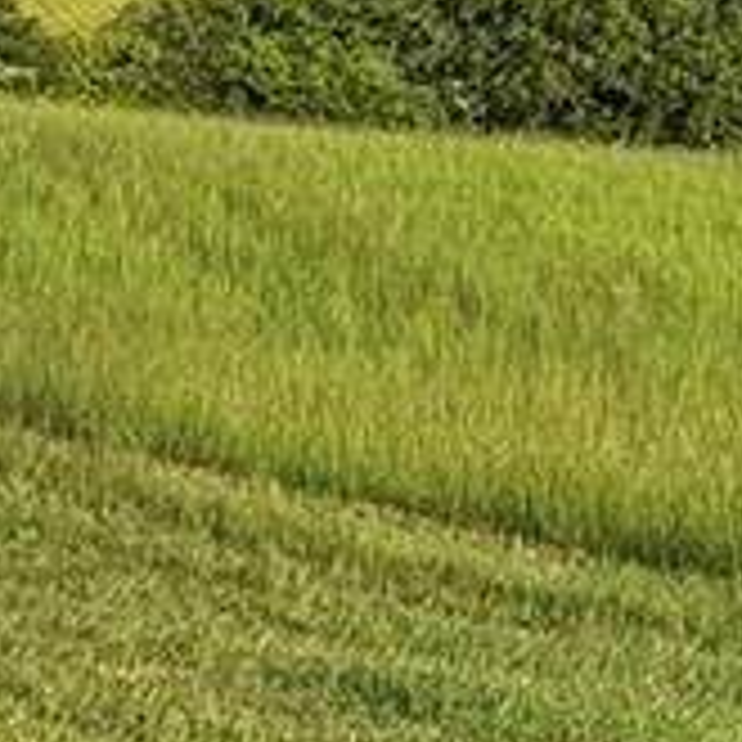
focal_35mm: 115
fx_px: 2789
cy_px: -175
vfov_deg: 14.6
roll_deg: +0.7
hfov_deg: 14.5
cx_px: 976
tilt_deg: -1.8
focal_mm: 2.22
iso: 50
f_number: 2.2
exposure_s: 1/1789
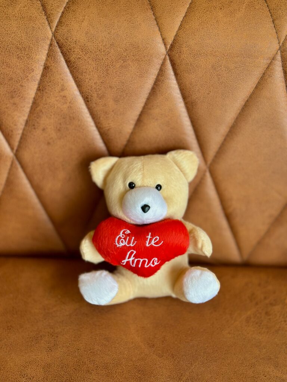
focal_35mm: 48
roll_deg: -2.7
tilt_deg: -39.6
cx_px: 144
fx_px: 531
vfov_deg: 39.7
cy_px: 191
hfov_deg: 30.3
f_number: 1.78
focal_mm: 6.86
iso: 80
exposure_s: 1/226
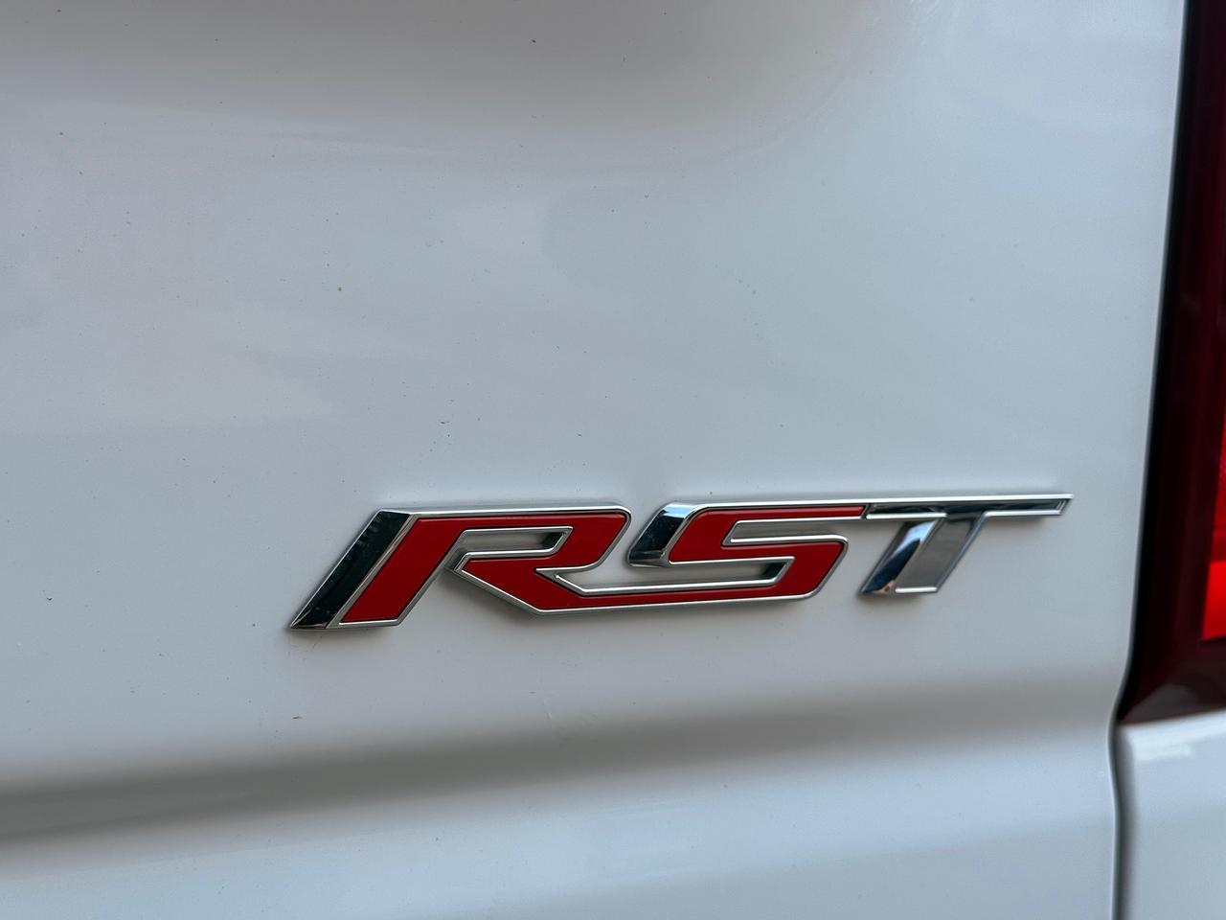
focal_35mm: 48
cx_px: 613
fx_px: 1700
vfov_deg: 30.3
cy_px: 460
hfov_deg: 39.7
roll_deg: -2.7
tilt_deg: -4.4
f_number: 1.78
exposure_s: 1/1715
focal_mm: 6.76
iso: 64
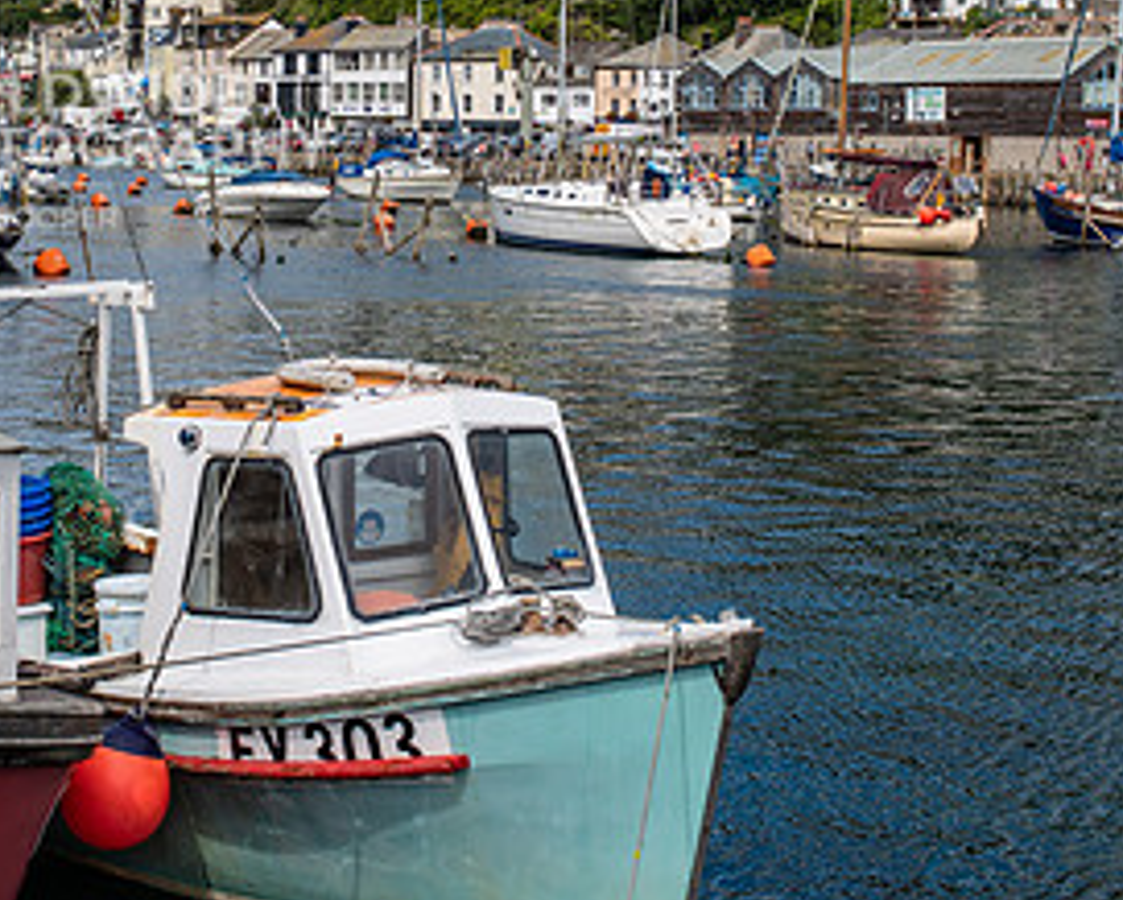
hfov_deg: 27.0
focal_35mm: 70
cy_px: 147
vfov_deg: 21.5
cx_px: 388
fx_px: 2328
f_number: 8
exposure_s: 1/320
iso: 64
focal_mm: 35
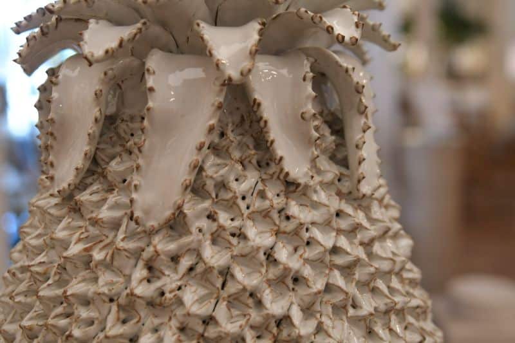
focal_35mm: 52
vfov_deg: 26.0
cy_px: 172
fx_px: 744
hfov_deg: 38.2
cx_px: 258
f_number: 4
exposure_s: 1/60
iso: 800
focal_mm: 35
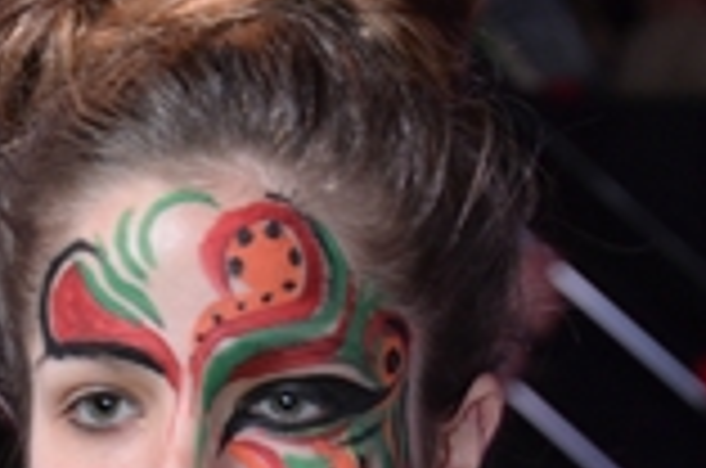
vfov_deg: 3.6
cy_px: 814
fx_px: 7293
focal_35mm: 373
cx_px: 184
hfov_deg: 5.5
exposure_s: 1/60
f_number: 5.3
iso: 800
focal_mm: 75
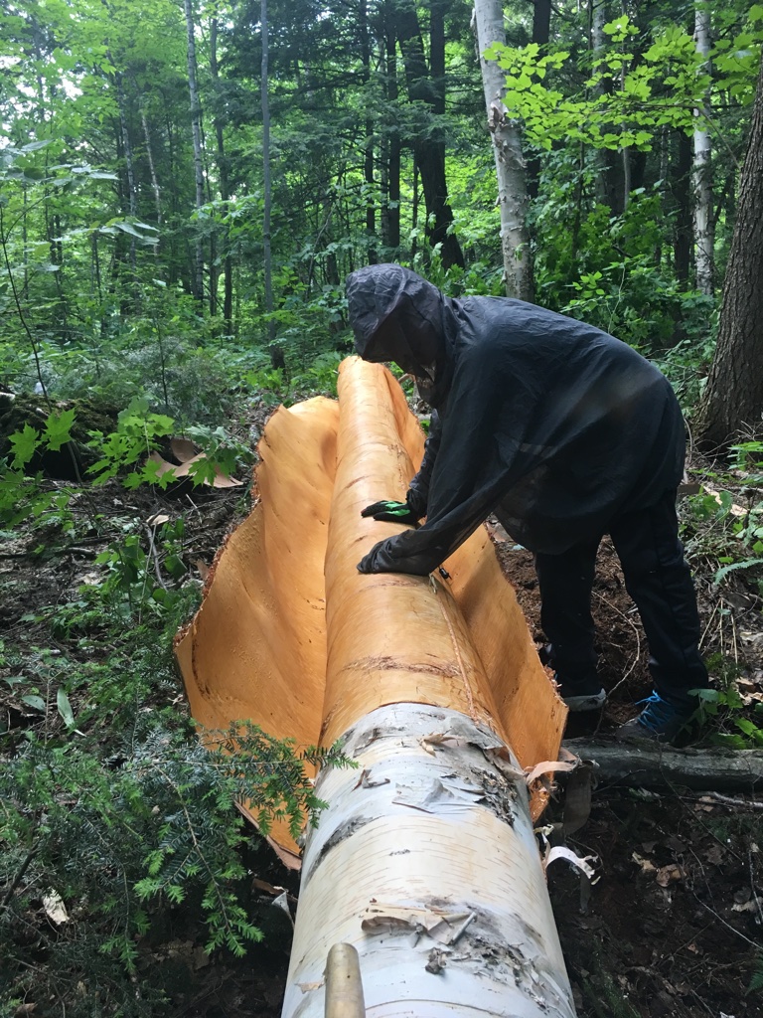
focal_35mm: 29
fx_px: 852
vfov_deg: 61.7
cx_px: 382
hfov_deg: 48.2
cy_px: 509
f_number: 2.2
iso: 40
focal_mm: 4.15
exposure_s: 1/30
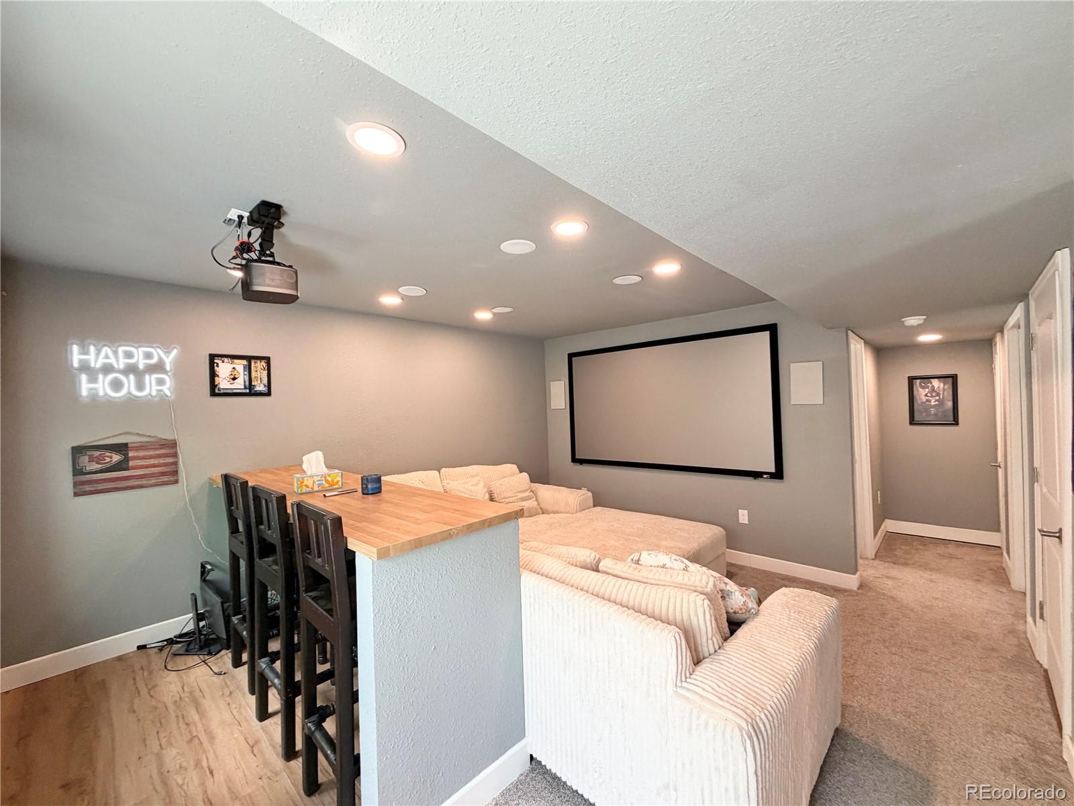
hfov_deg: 102.1
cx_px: 537
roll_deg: +1.6
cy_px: 403
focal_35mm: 14
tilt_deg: +0.7
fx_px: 434
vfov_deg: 85.7
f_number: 2.2
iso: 200
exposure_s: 1/60
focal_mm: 2.22
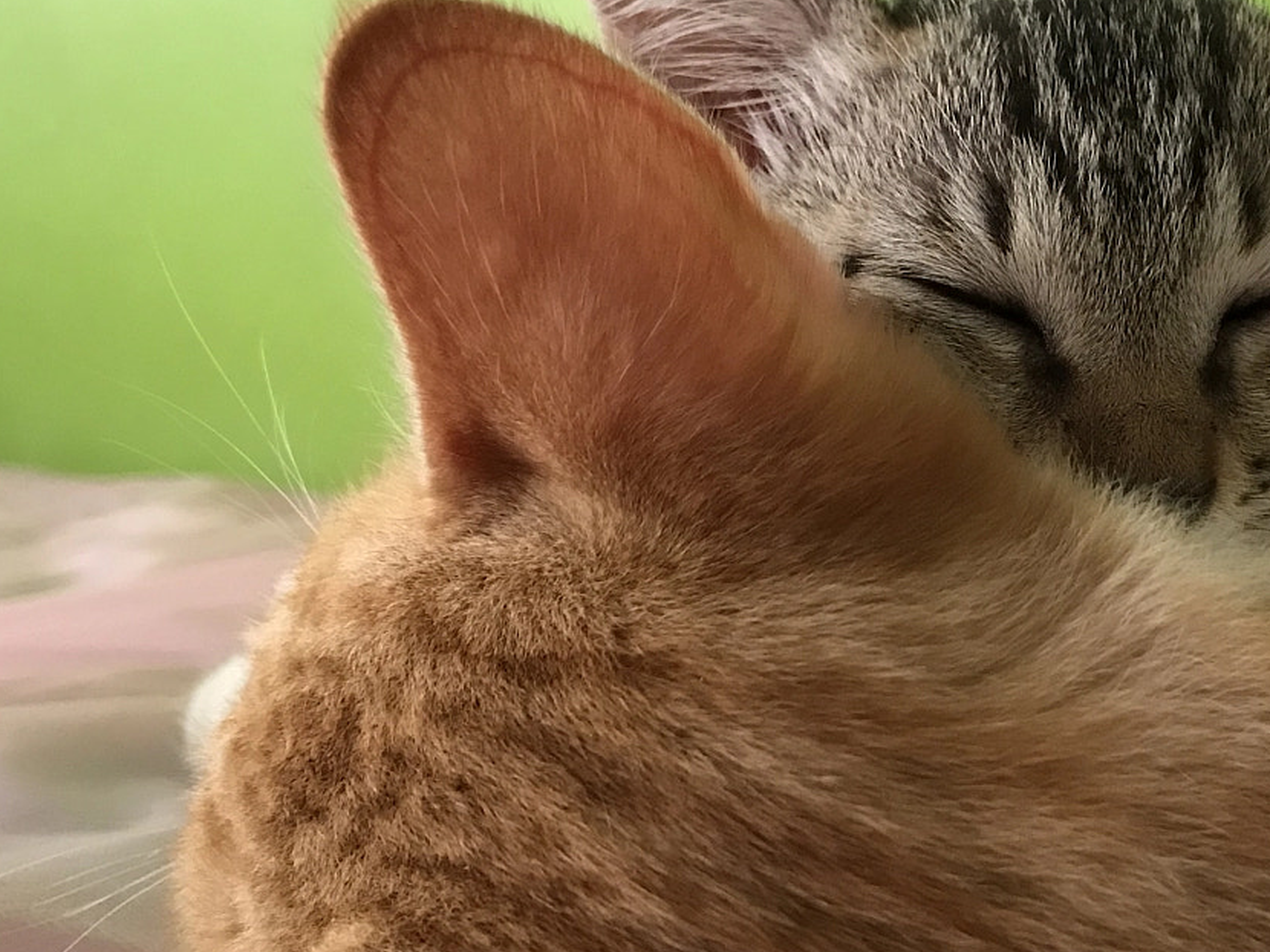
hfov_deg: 34.8
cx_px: 959
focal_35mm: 54
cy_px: 442
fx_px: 1981
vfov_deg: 27.0
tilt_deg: -3.4
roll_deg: +0.4
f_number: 1.8
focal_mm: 3.99
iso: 100
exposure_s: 1/14
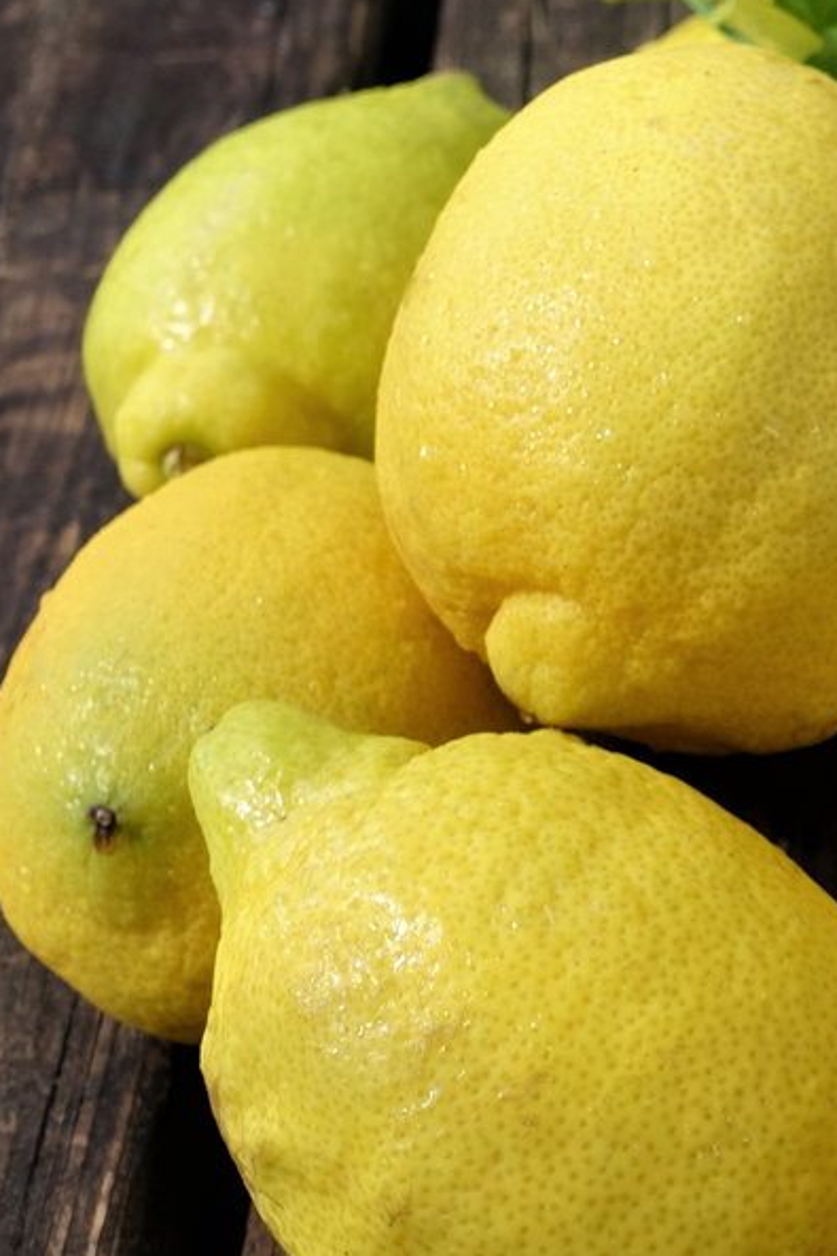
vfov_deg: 18.9
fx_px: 3768
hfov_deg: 12.1
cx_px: 1233
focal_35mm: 108
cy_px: 848
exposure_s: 1/160
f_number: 5
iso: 125
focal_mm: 14.5
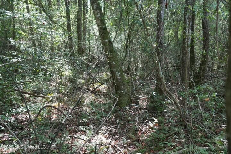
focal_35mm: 48
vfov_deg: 28.1
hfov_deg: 41.1
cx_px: 116
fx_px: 308
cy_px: 77
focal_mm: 48
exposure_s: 1/30
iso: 250
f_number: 5.6
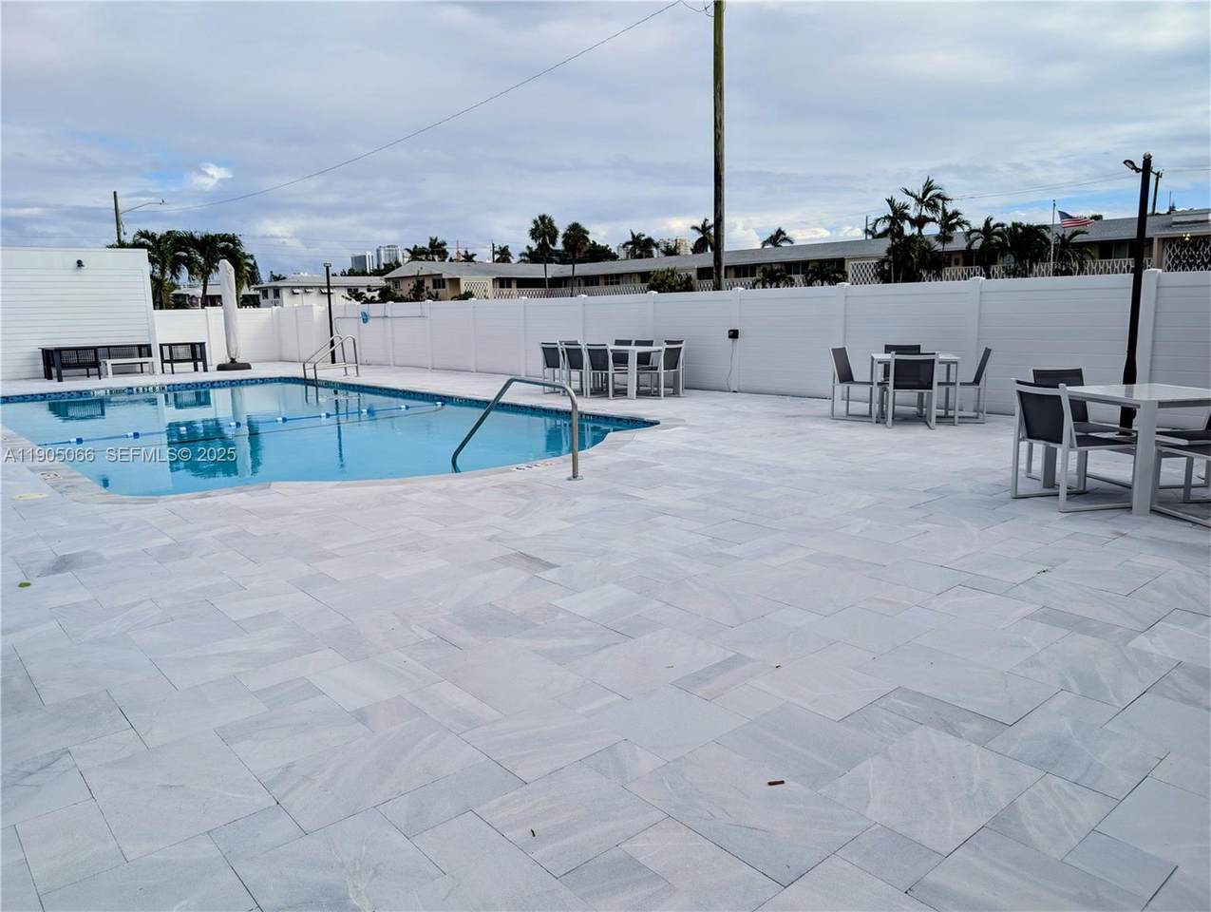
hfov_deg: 71.5
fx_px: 841
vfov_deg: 56.9
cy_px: 456
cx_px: 606
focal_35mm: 24
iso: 18
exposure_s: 1/839
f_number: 1.68
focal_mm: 6.9
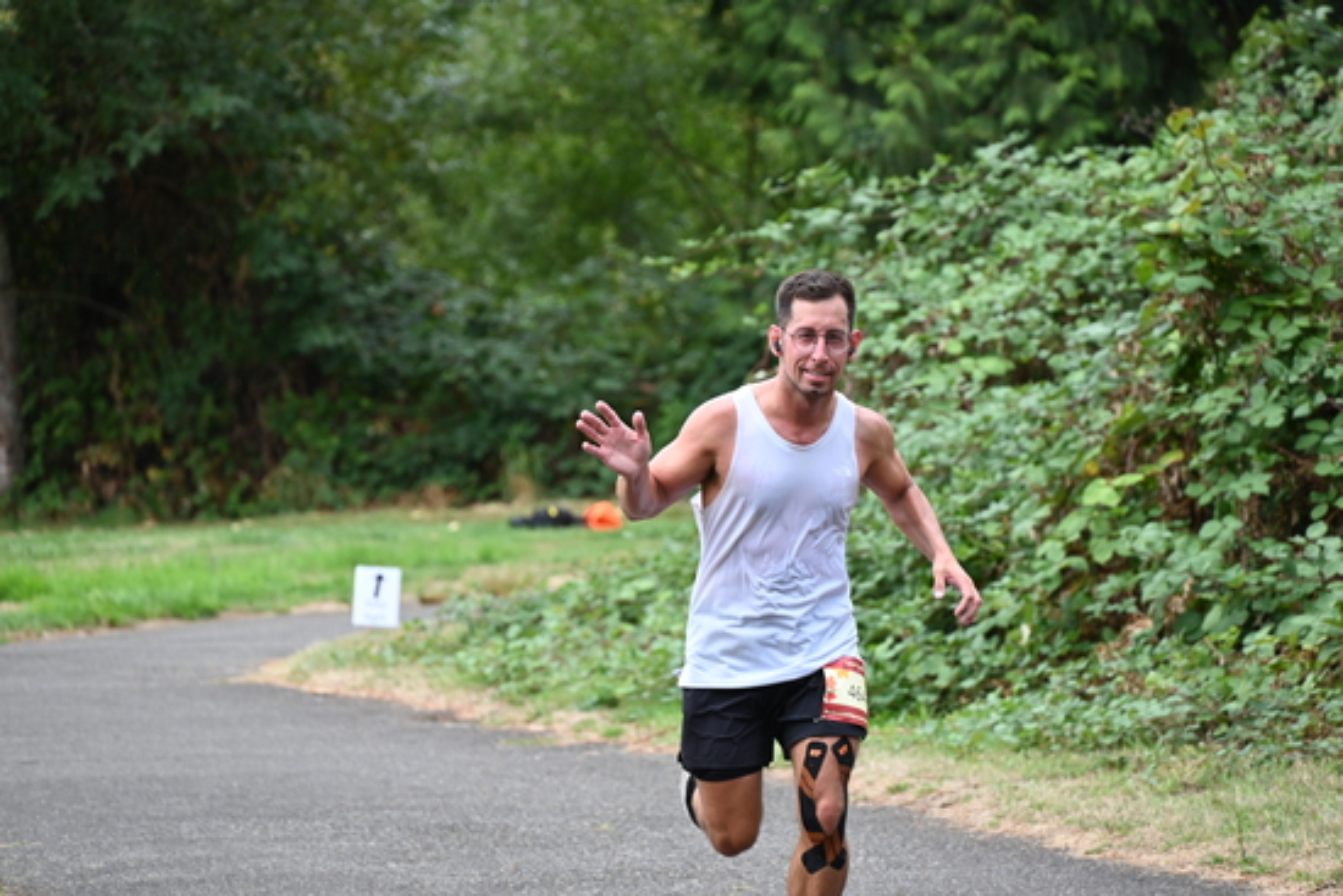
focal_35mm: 200
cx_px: 672
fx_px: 7463
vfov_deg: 6.9
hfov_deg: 10.3
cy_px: 448
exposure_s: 1/250
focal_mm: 200
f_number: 6.3
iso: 800
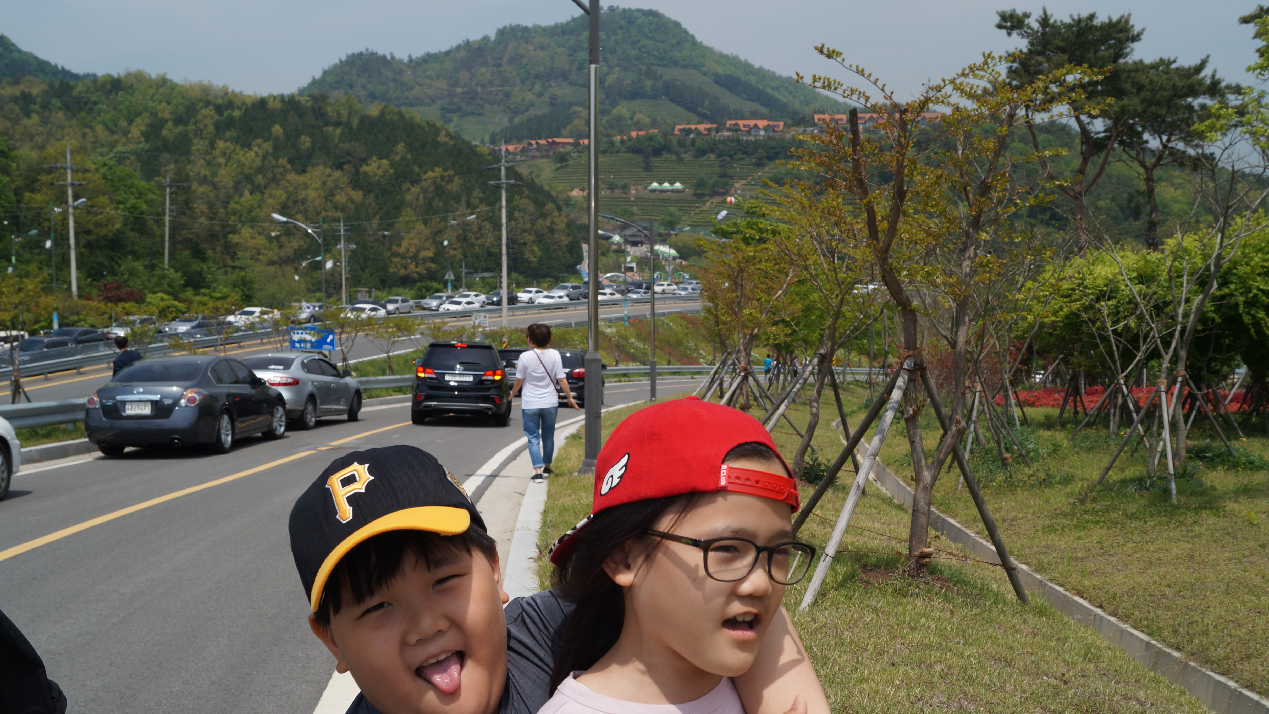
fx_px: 1178
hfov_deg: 56.6
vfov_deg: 33.6
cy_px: 422
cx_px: 634
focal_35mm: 35
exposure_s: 1/640
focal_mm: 22
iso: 100
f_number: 8
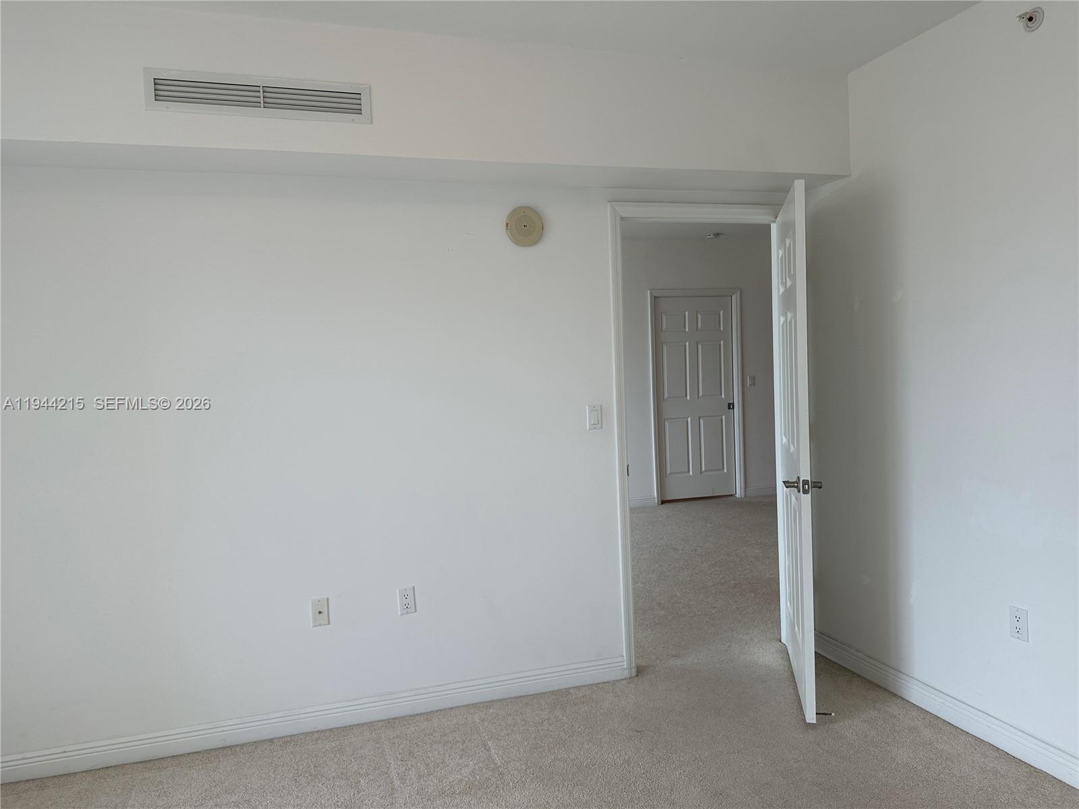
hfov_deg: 71.6
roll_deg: +2.2
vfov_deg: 56.8
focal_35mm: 24
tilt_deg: -1.5
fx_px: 748
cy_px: 404
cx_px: 540
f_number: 1.78
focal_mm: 6.86
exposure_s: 1/442
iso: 80
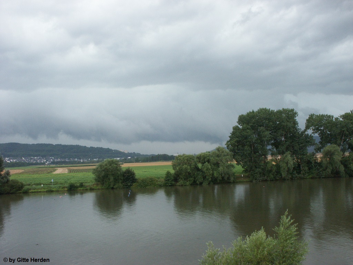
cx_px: 176
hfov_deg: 46.8
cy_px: 132
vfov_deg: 36.0
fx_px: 408
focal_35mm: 40
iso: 200
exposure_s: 1/4
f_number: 8
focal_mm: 10.4
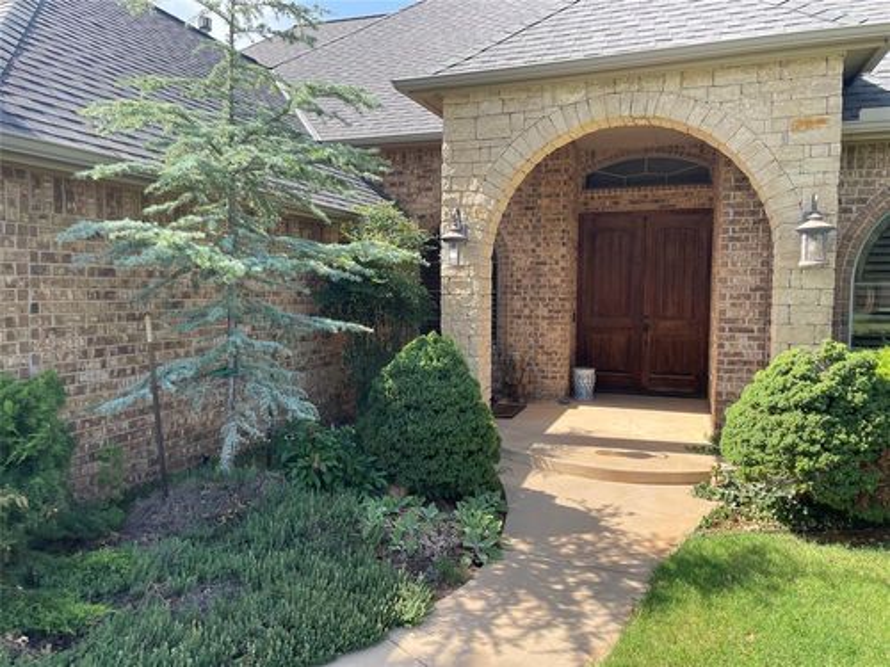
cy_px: 334
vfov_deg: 53.1
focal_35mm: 26
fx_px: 668
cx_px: 445
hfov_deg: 67.3
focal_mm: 4.2
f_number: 1.6
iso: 32
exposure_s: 1/895
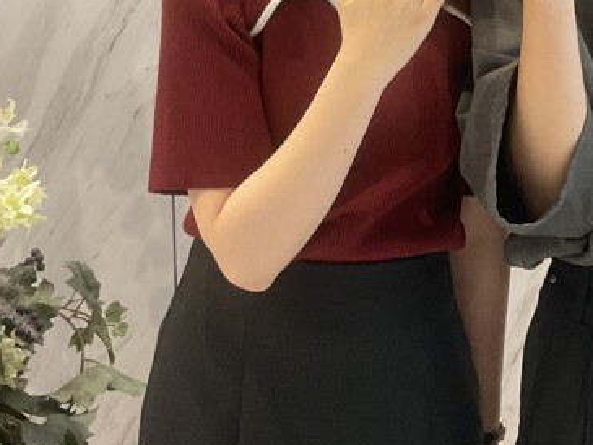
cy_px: -108
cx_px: 421
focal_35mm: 81
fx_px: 1388
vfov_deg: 17.3
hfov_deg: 23.9
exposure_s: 1/60
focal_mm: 3
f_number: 1.8
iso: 80
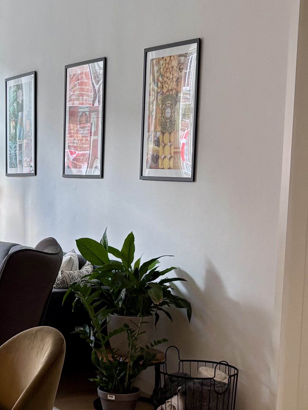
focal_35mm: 76
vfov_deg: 25.3
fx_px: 901
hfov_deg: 18.9
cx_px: -2
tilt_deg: -9.3
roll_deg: -1.0
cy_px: 313
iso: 100
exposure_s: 1/100
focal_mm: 5.96
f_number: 1.6
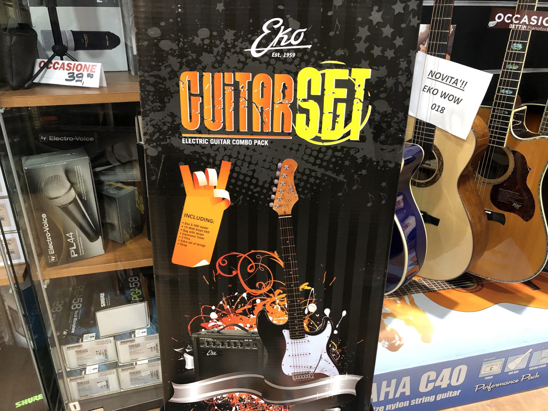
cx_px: 274
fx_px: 443
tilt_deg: -25.9
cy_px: 206
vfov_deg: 49.7
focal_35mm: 28
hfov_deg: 63.4
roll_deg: -0.4
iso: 100
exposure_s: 1/13
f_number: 1.8
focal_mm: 3.99
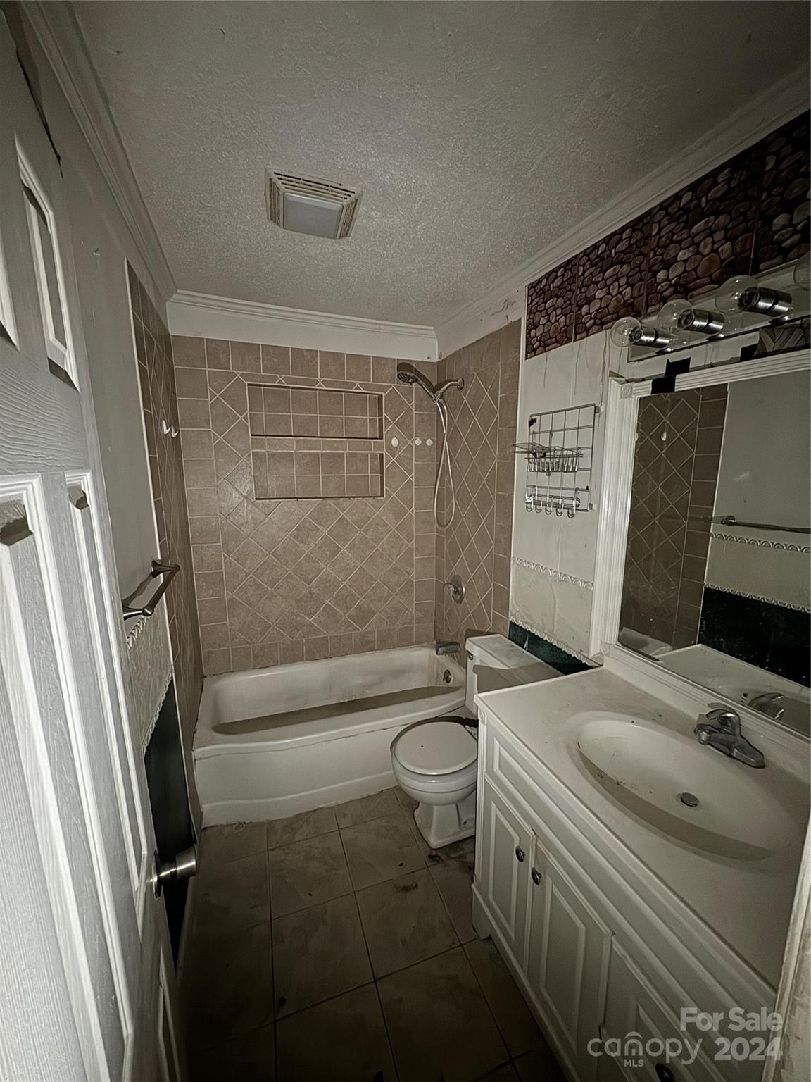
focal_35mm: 14
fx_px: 437
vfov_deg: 102.1
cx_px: 406
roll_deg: +0.7
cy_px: 541
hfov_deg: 85.7
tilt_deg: -10.2
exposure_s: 1/15
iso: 800
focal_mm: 2.22
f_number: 2.2
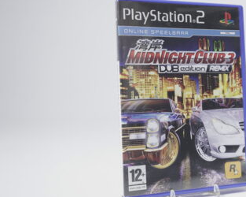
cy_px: 95
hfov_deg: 37.2
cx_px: 182
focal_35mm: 49
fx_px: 357
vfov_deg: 30.8
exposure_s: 1/5
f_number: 5
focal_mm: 32
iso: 100
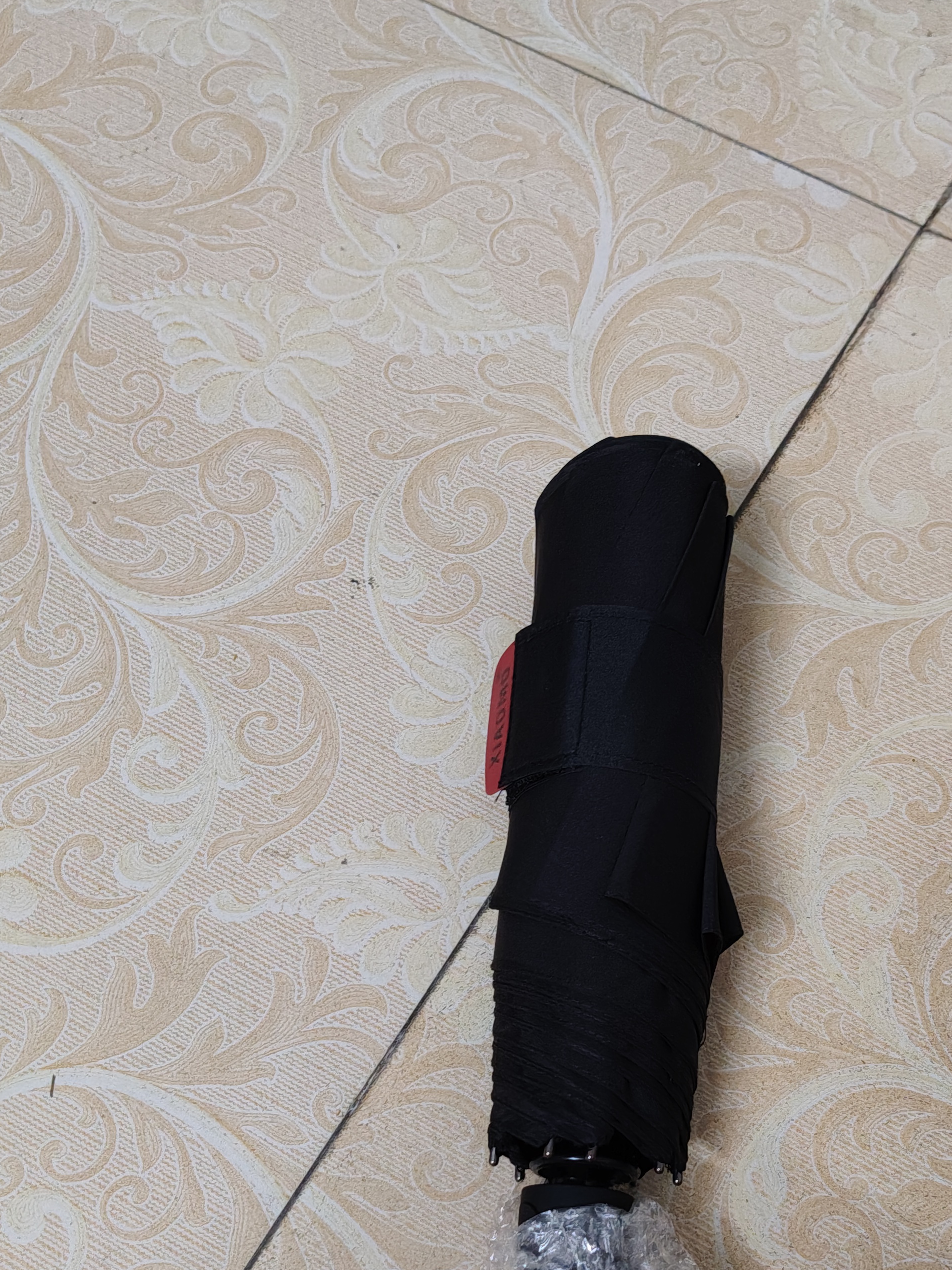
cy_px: 902
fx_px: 1540
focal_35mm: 42
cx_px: 566
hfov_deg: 34.3
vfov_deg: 43.8
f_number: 1.88
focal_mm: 4.84
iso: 1026
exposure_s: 1/50
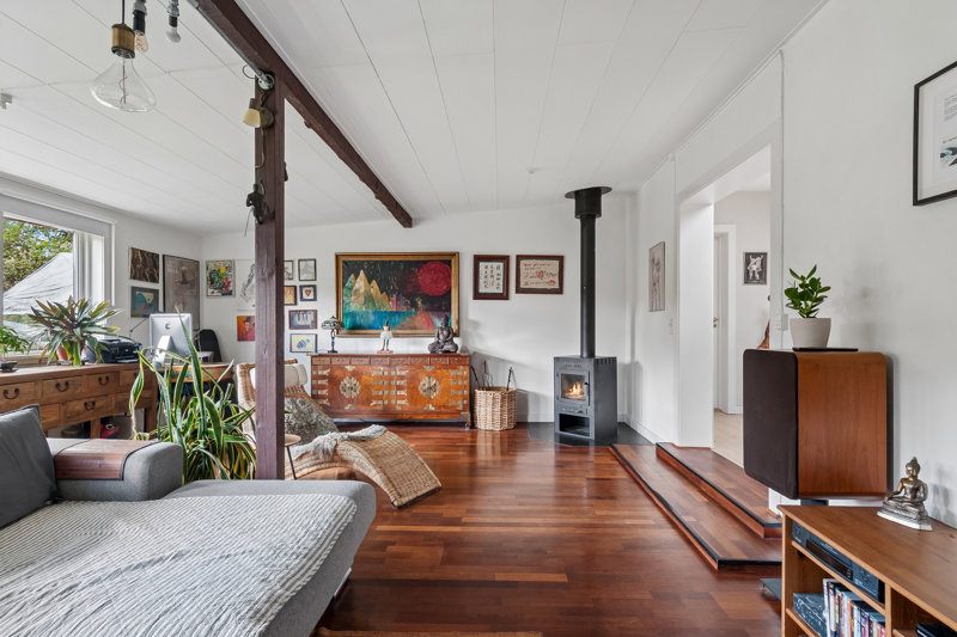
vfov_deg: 67.4
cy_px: 318
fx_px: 478
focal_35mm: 18
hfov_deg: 90.0
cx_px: 478
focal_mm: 12
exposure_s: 1/2
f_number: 10
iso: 200
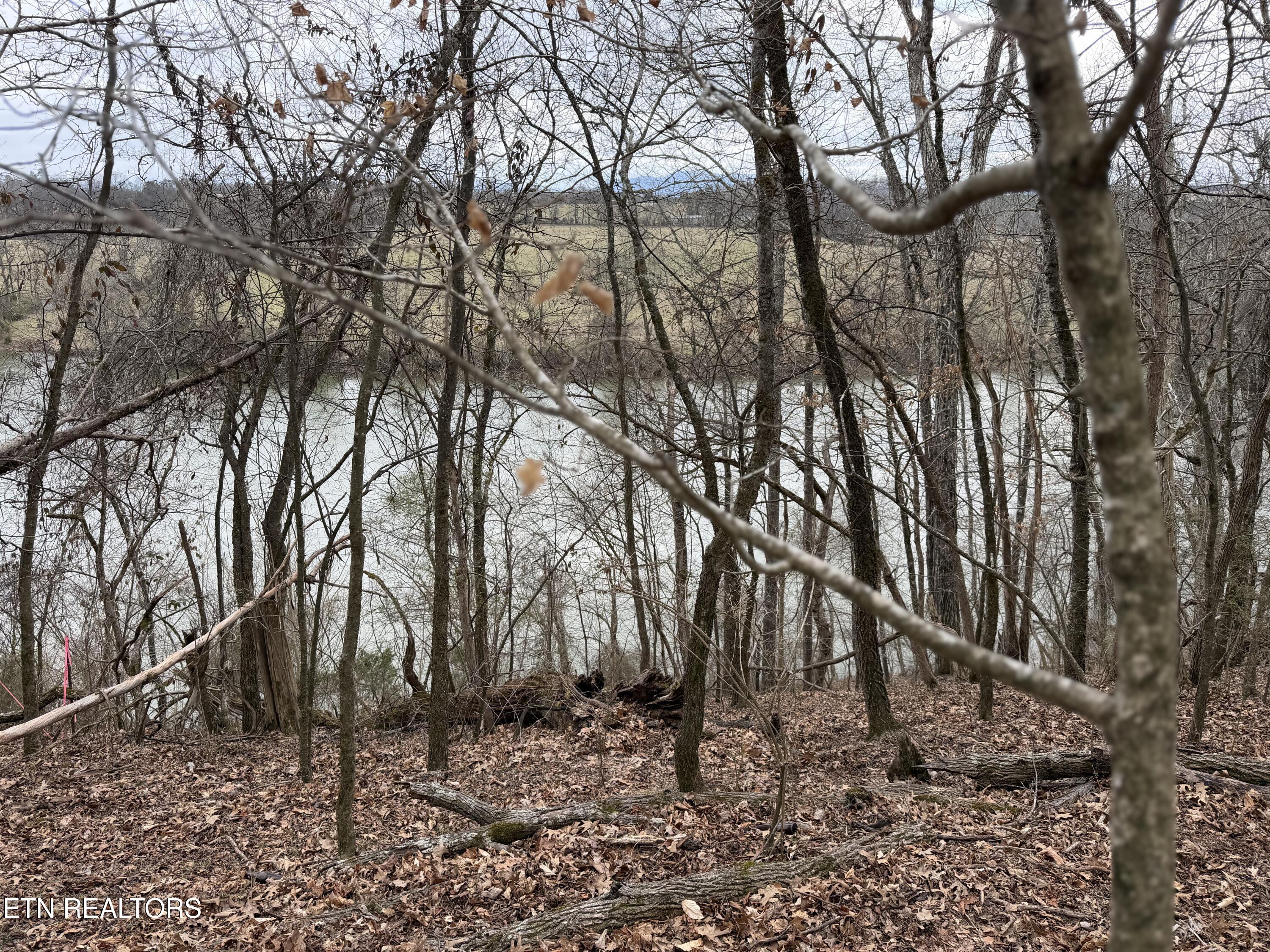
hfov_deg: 71.6
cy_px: 476
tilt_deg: -15.9
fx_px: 881
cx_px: 635
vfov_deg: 56.8
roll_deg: +0.9
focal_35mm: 24
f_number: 1.78
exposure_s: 1/722
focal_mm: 6.76
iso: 80
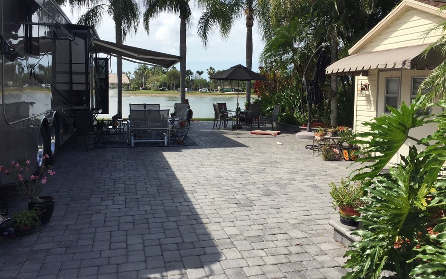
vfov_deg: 40.6
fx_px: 377
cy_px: 126
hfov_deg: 61.2
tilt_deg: -3.3
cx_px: 221
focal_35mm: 31
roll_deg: -0.3
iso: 32
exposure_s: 1/2083
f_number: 2.2
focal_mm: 4.15
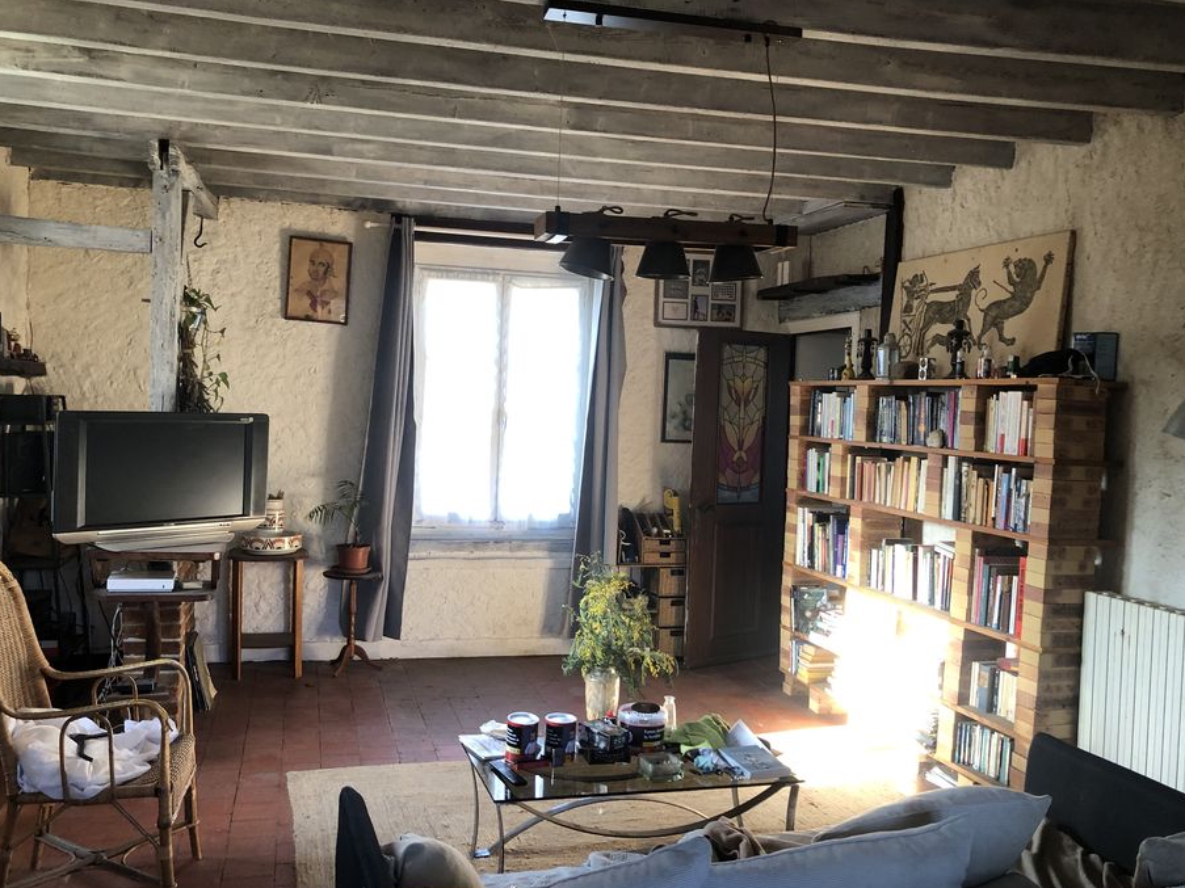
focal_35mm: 31
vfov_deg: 45.4
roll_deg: -1.6
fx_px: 1061
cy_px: 445
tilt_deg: -4.0
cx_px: 575
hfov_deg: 58.3
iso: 40
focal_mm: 3.99
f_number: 1.8
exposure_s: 1/20
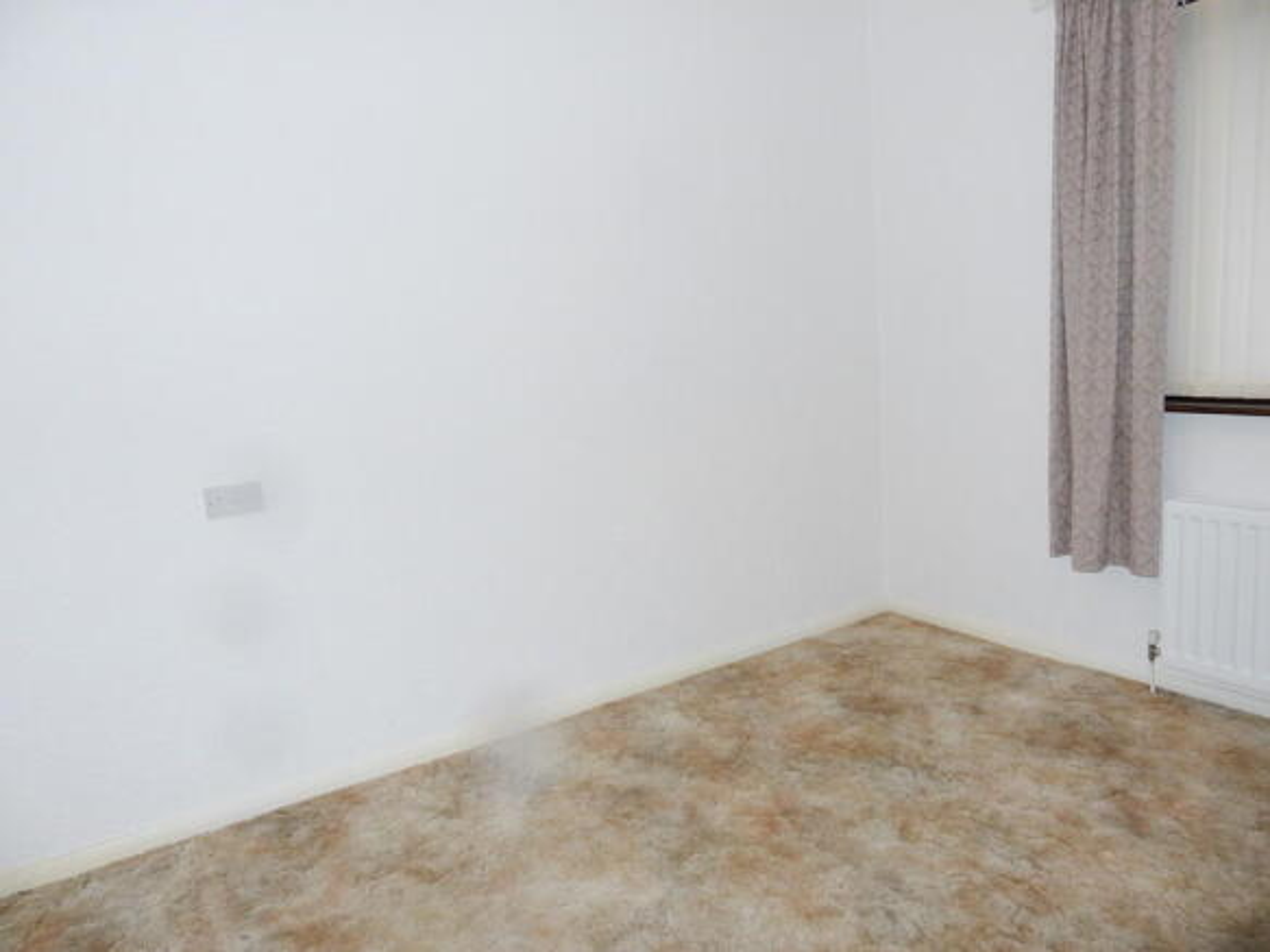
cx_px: 635
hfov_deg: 69.4
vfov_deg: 54.9
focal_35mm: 25
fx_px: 917
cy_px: 476
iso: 220
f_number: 3.7
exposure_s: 1/30
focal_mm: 4.5
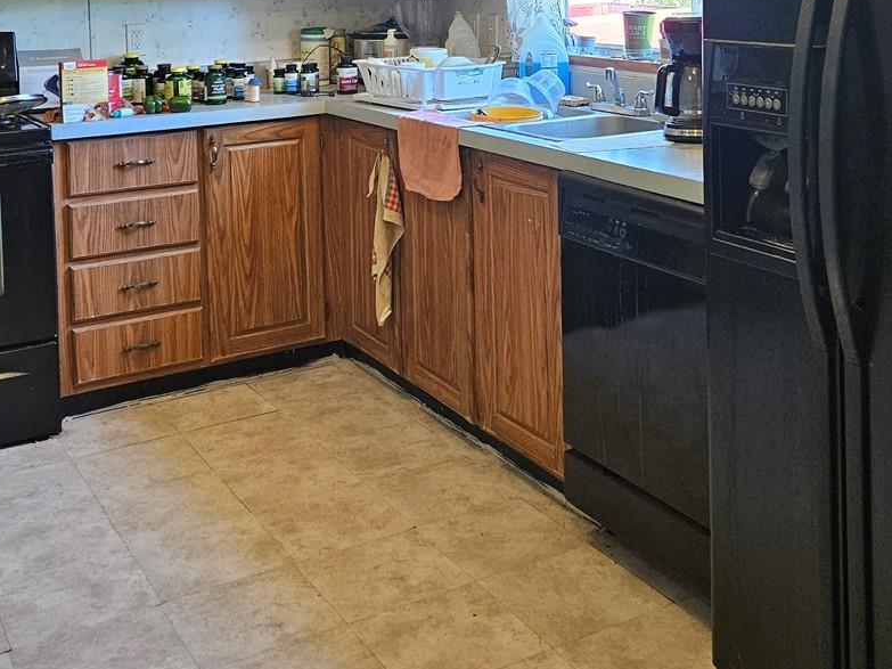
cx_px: 492
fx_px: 1211
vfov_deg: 29.2
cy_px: 30
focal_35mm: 47
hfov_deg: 40.4
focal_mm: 5.4
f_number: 1.8
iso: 250
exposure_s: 1/120
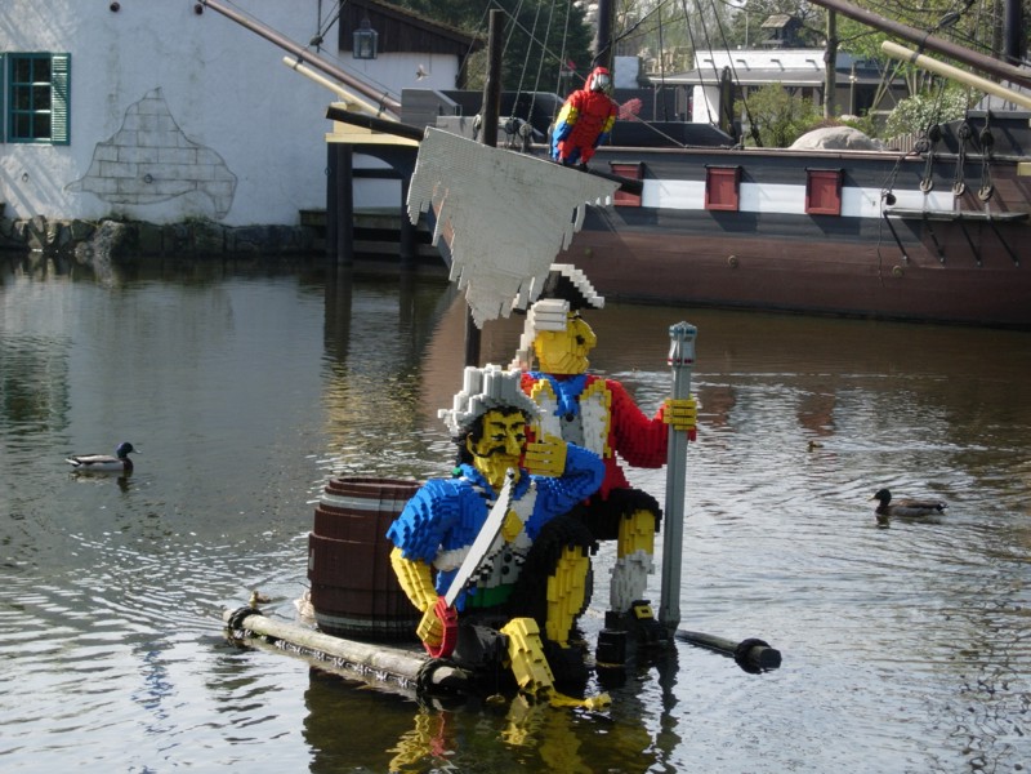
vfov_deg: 13.1
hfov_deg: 17.4
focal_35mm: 113
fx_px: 3366
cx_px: 516
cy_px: 387
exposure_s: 1/271
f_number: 4.9
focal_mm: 23.4
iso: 64
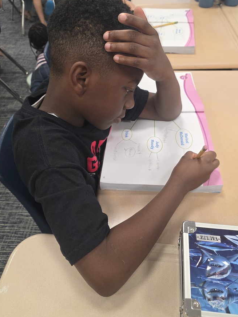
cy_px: 146
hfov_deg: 51.3
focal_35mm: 27
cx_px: 130
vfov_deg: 65.2
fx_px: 248
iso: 200
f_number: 1.7
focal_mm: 6.3
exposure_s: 1/120
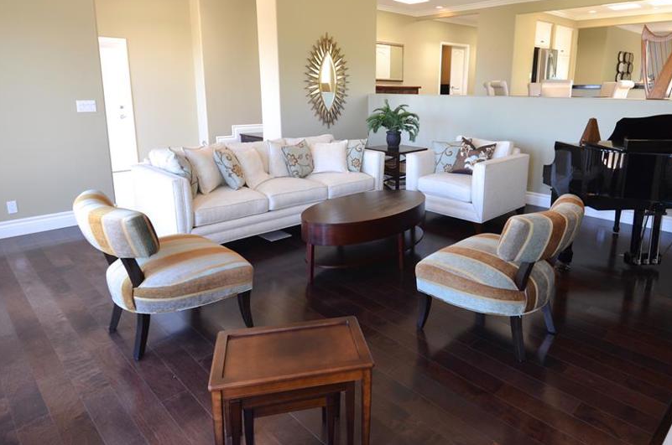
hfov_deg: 75.9
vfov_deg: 54.6
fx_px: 429
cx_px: 372
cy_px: 181
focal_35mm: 23
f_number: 4
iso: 400
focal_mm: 12
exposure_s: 1/80
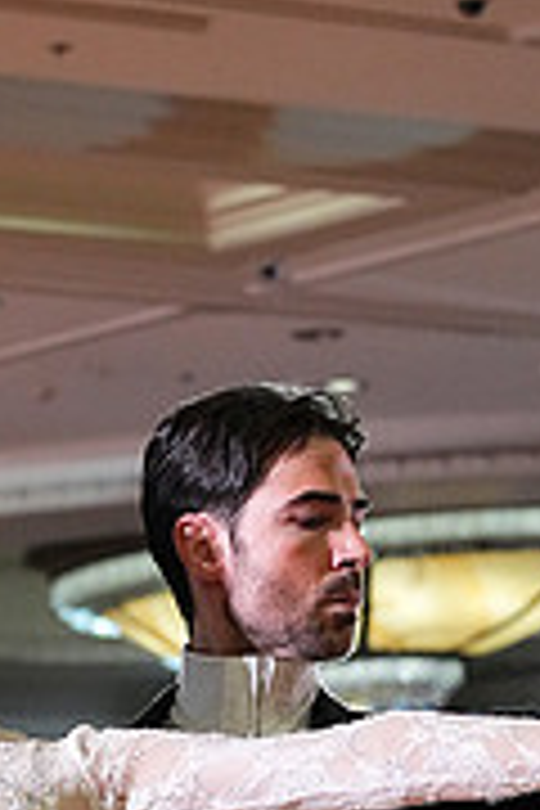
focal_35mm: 261
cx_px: 34
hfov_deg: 5.3
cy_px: 1224
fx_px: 5872
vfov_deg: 7.7
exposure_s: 1/400
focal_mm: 81
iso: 6400
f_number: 5
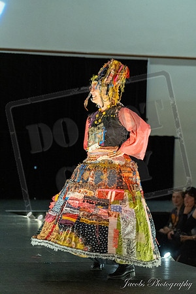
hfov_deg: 9.3
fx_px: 1200
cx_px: 98
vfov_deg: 14.0
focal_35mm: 147
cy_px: 147
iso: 8000
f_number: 4
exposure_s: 1/250
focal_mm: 147
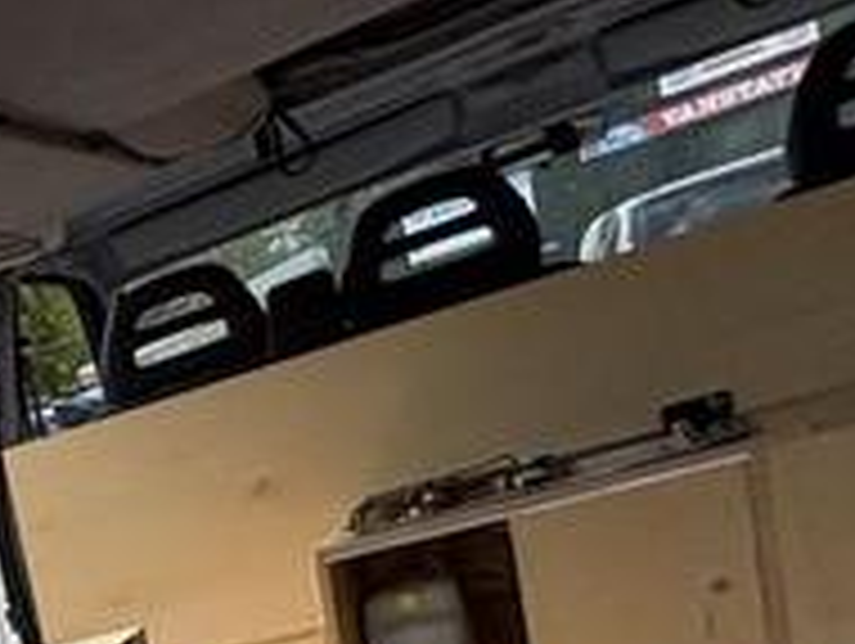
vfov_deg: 19.2
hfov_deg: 19.4
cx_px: -792
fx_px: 1632
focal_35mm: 66
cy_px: 1000
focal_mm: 2.22
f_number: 2.2
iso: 50
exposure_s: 1/879
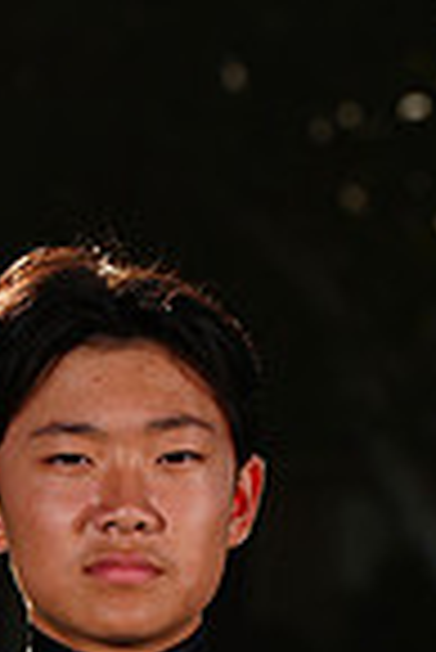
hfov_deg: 2.2
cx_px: 99
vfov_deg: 3.3
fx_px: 11254
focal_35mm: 621
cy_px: 895
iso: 125
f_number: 11
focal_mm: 200
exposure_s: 1/250
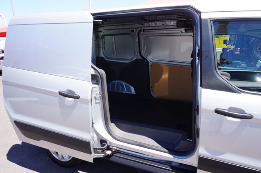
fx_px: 174
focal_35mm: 24
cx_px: 130
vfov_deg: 53.1
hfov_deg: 73.8
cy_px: 86
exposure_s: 1/80
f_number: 8
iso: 100
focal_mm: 16
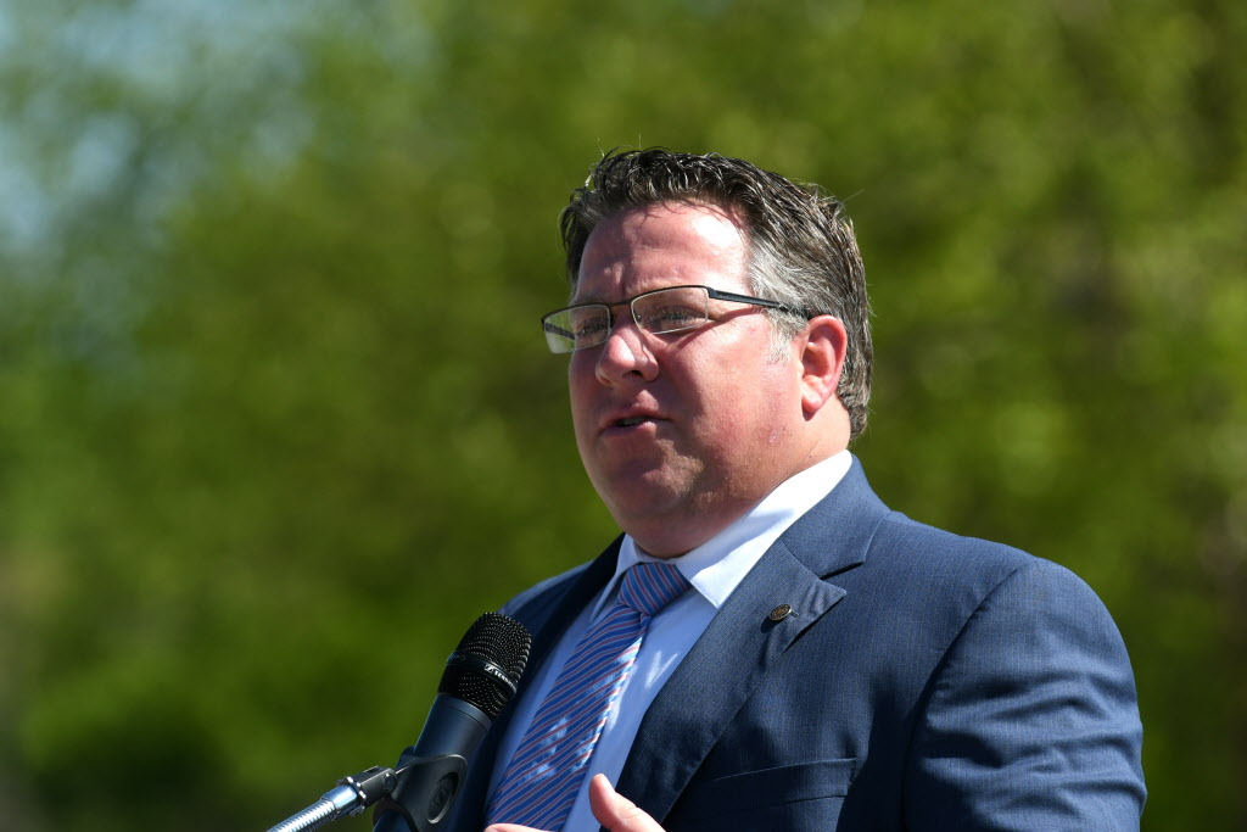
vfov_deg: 4.6
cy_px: 416
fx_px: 10392
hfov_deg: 6.9
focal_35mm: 300
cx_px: 624
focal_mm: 200
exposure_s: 1/4000
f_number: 5.6
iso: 500
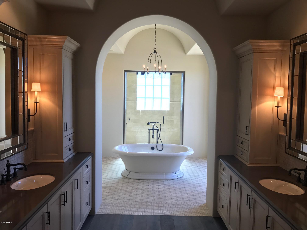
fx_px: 248
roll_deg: -1.3
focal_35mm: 28
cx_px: 154
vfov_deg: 49.7
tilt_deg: -4.4
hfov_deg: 63.4
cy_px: 115
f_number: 1.8
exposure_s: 1/120
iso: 40
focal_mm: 3.99
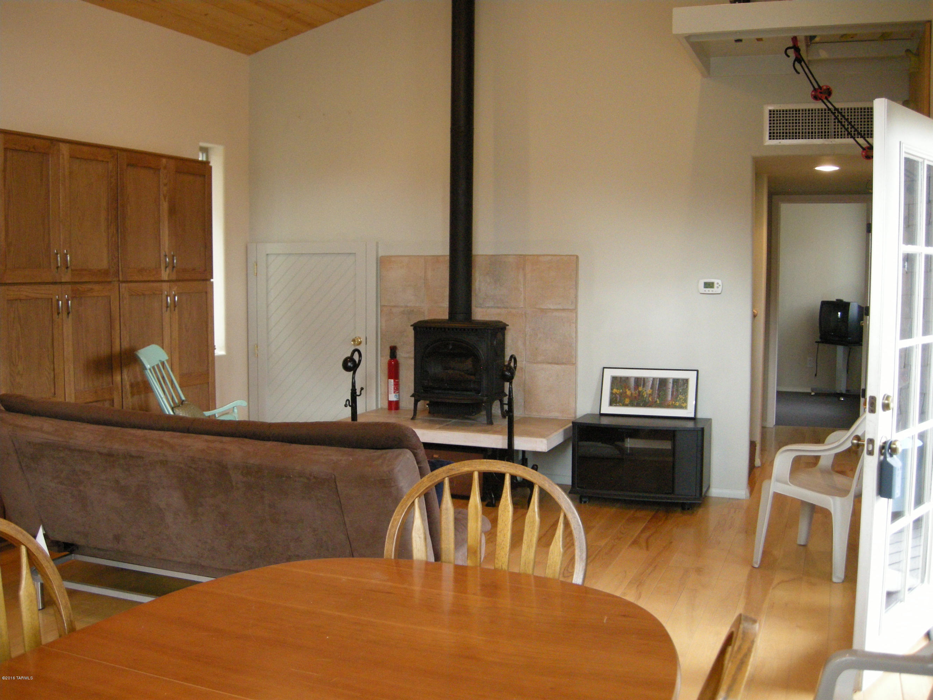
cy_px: 350
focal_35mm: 35
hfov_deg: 52.6
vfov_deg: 40.7
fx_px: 943
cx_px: 466
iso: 400
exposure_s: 1/56
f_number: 2.7
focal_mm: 7.5
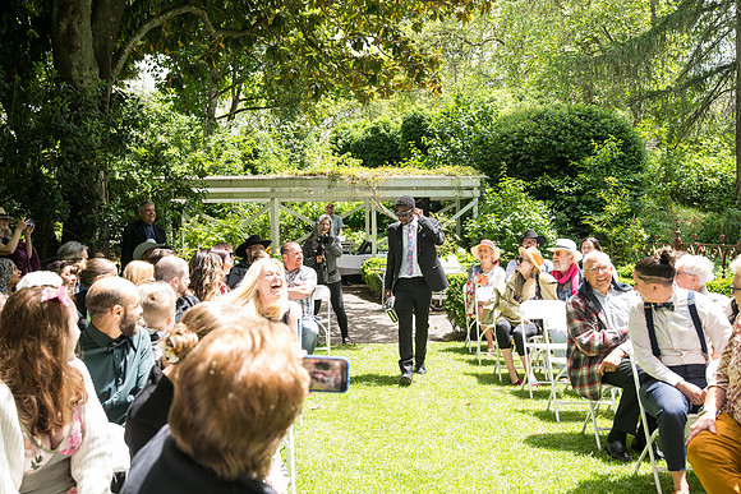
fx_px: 823
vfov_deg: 33.4
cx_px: 370
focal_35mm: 40
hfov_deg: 48.4
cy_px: 247
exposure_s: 1/400
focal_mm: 40
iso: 500
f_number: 5
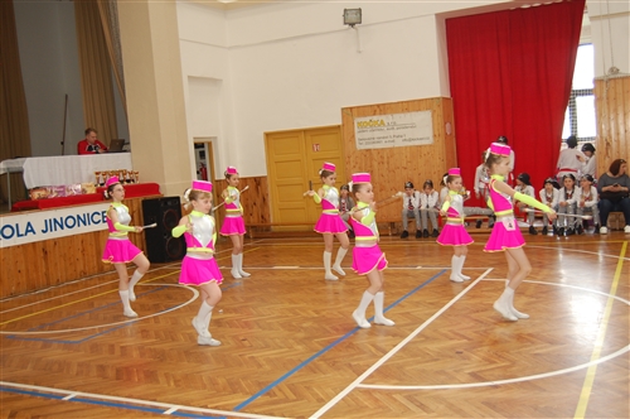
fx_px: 682
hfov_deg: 49.6
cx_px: 315
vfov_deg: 34.1
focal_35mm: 39
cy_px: 210
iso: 450
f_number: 4
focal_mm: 26
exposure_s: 1/60
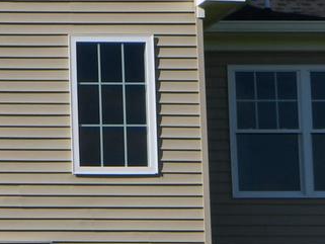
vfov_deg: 6.7
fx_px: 2076
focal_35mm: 221
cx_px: -282
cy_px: 234
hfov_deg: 8.6
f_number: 13
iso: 200
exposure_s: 1/400
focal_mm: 24
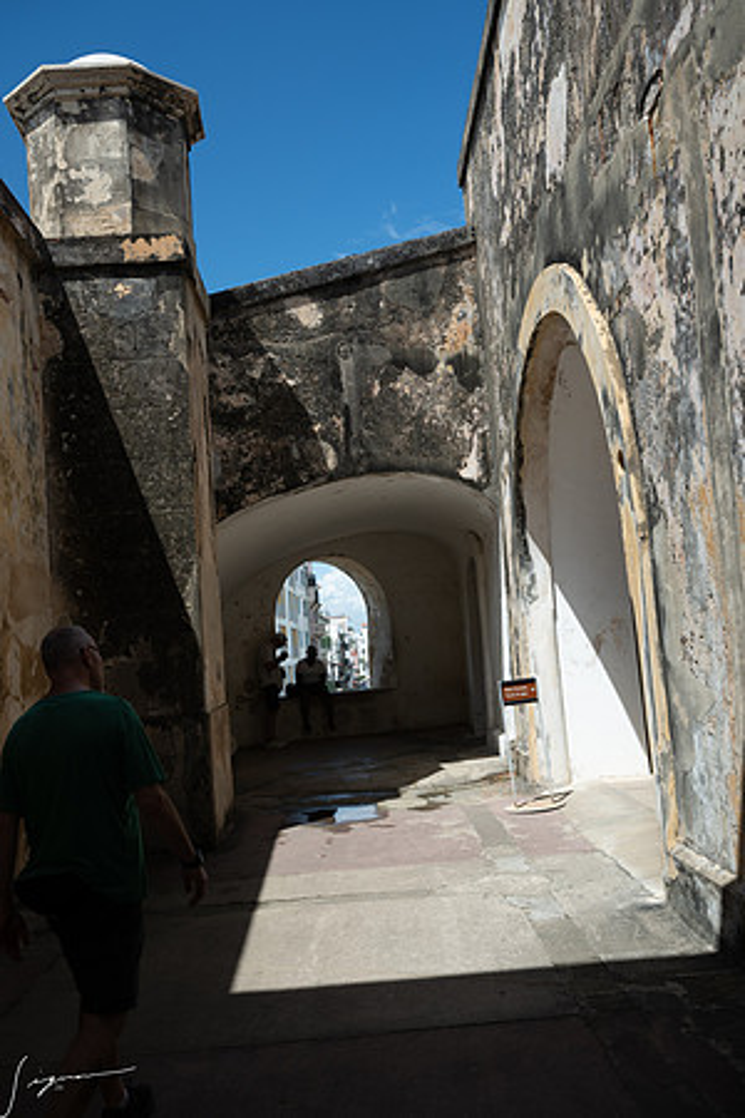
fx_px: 1055
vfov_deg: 55.8
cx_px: 372
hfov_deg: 38.9
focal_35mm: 34
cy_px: 559
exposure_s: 1/200
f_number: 8
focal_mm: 34
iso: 180
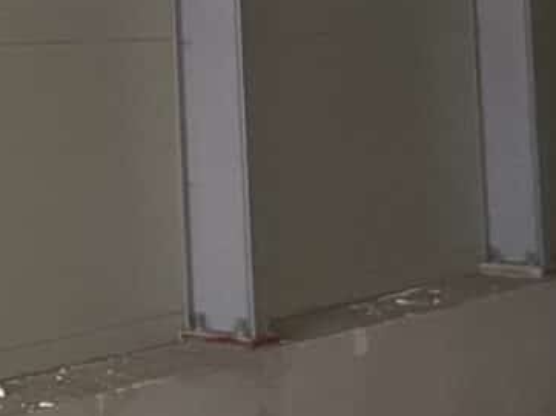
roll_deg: +0.7
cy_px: -177
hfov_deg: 12.0
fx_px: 2215
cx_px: -703
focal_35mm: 138
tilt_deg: +5.7
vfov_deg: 10.4
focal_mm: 4.2
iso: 500
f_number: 1.6
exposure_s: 1/47
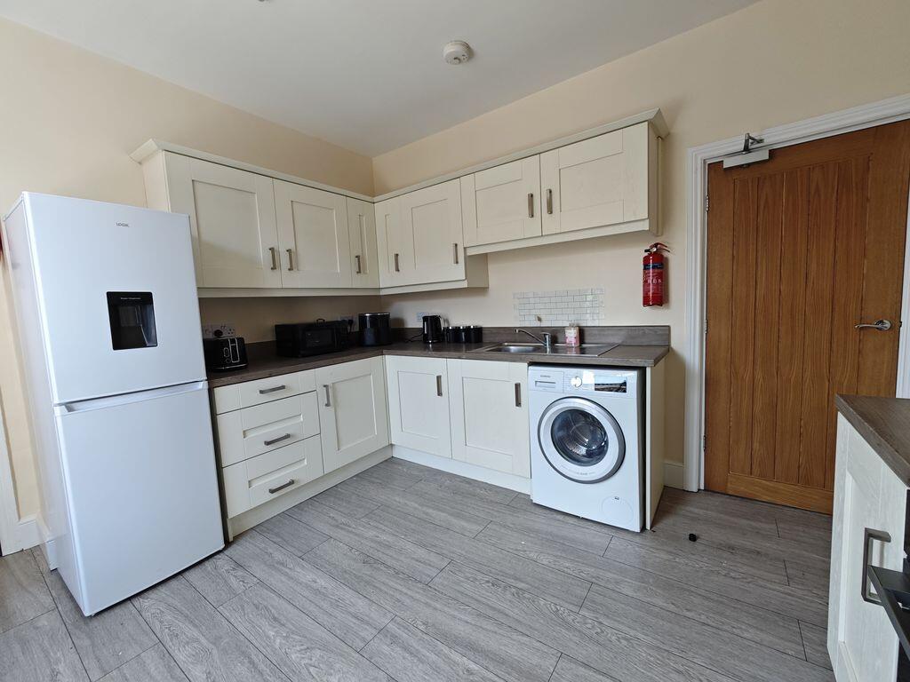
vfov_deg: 94.5
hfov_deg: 110.5
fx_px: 315
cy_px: 341
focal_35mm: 12
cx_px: 455
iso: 100
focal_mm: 2.03
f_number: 1.8
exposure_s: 1/88.2
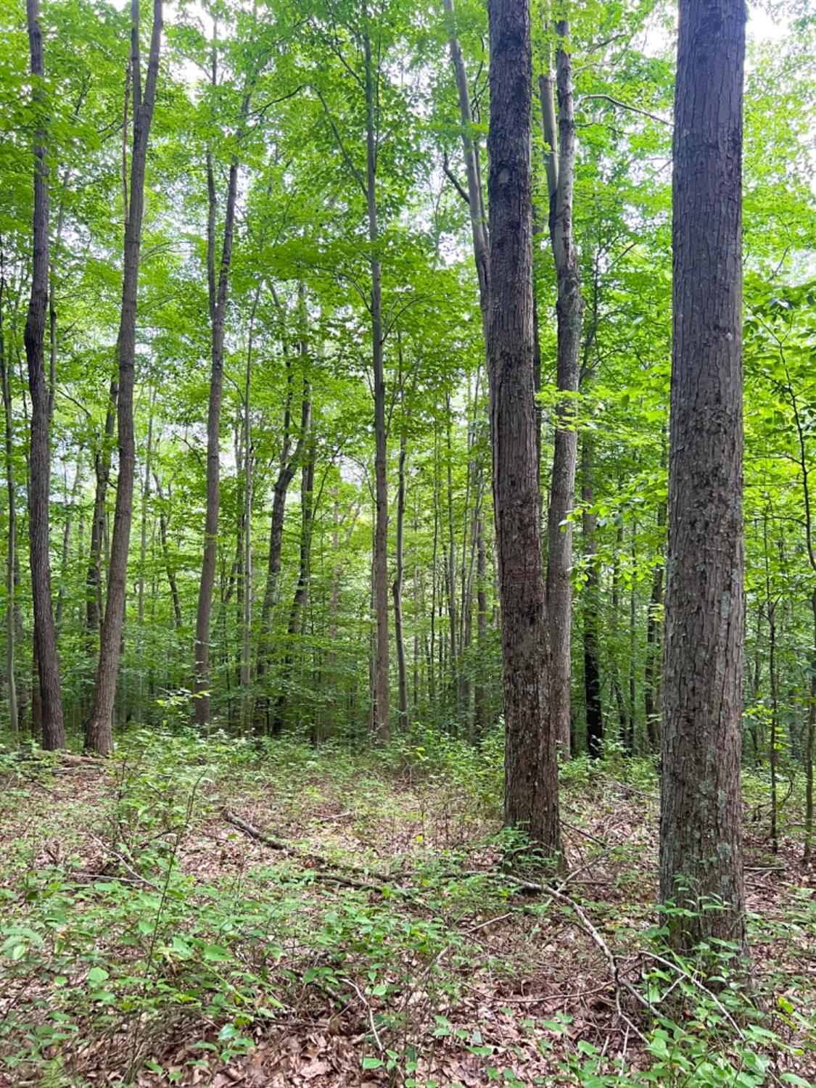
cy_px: 544
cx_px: 408
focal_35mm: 26
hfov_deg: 53.1
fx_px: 817
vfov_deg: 67.3
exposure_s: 1/97
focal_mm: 5.7
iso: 125
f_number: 1.5
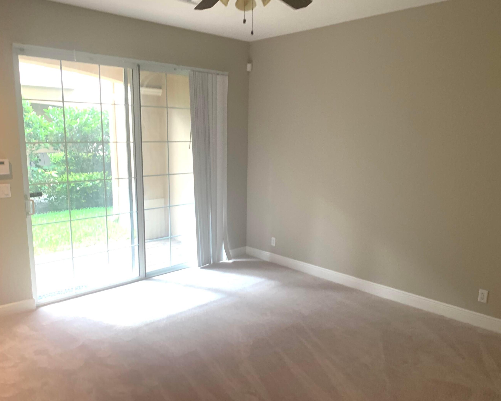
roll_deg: -0.8
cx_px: 241
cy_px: 205
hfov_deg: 62.2
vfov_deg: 51.5
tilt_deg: -10.4
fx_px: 415
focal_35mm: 28
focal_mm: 4.25
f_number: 1.8
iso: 250
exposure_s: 1/60
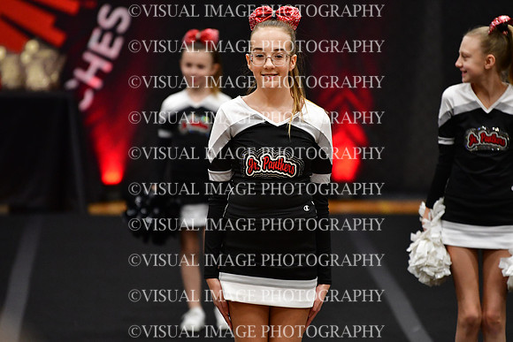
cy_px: 171
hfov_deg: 6.9
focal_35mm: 300
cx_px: 256
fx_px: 4276
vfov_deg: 4.6
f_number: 2.8
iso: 4000
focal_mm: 200
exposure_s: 1/800
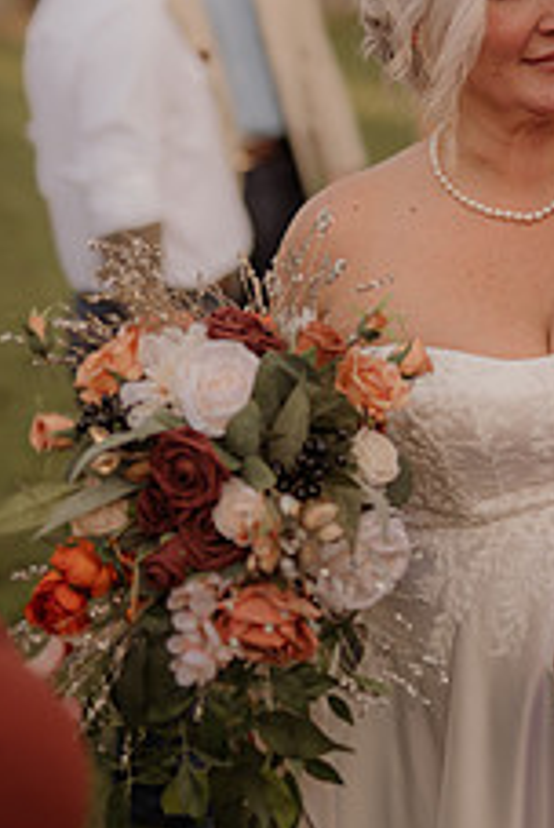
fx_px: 2278
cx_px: 503
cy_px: 175
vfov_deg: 20.4
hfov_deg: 13.7
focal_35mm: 99
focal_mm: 50
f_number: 2.8
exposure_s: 1/1000
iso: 200
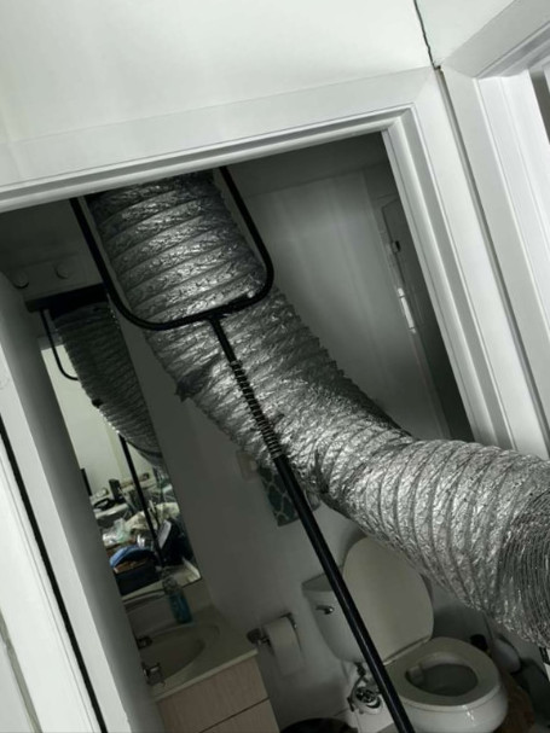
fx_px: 1208
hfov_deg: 25.7
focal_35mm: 57
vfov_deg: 33.8
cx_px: 275
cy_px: 366
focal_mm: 6.6
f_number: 2.8
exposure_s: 1/23
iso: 20
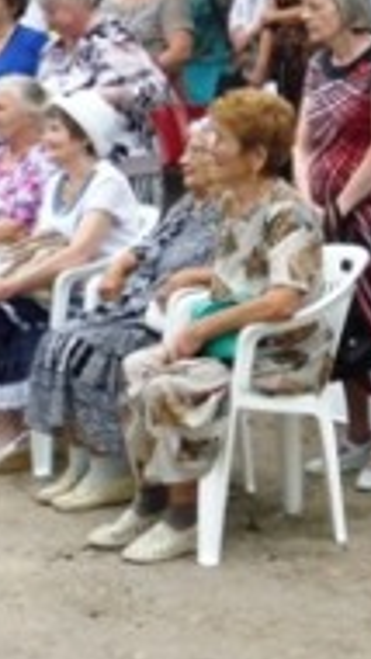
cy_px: 101
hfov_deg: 9.3
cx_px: 499
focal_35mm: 128
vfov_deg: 16.6
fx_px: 2237
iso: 100
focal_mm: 6.1
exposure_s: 1/160
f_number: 5
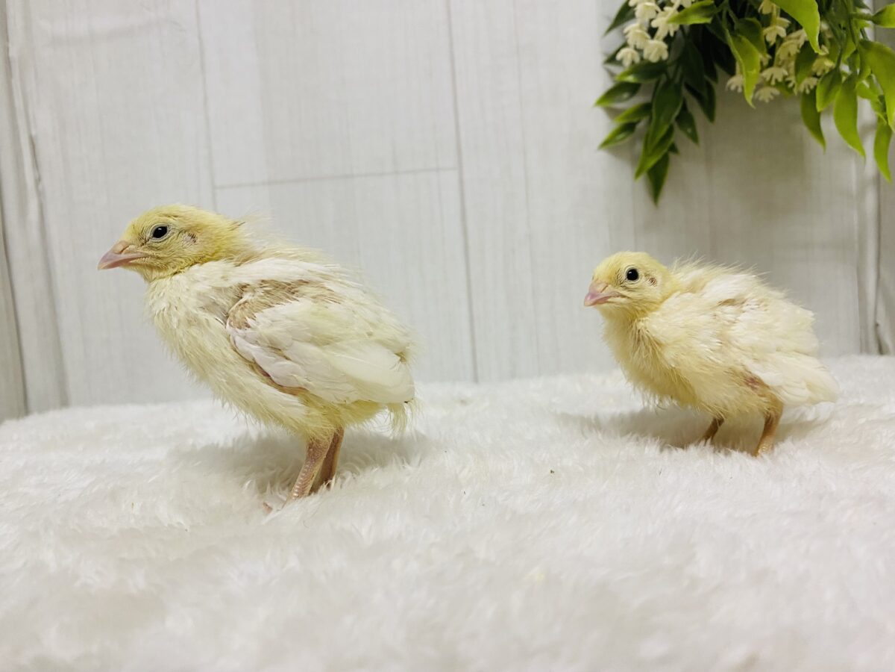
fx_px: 646
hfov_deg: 69.4
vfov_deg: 54.9
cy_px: 336
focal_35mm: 25
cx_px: 448
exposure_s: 1/50
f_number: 1.8
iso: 80
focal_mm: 4.25
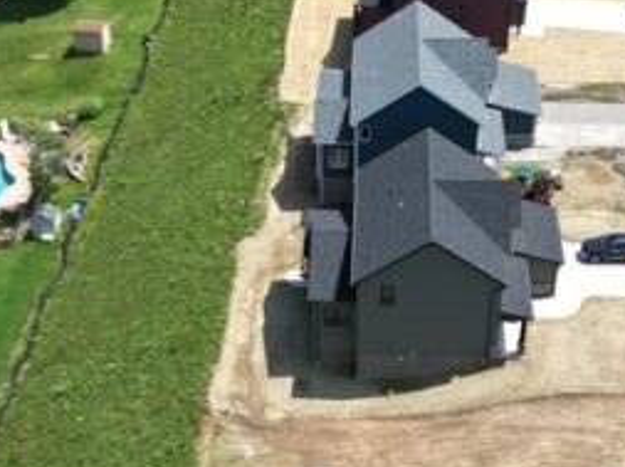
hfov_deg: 25.7
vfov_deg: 18.7
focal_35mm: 76
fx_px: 1370
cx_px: 343
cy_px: 489
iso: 110
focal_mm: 6.72
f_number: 1.7
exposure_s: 1/2000
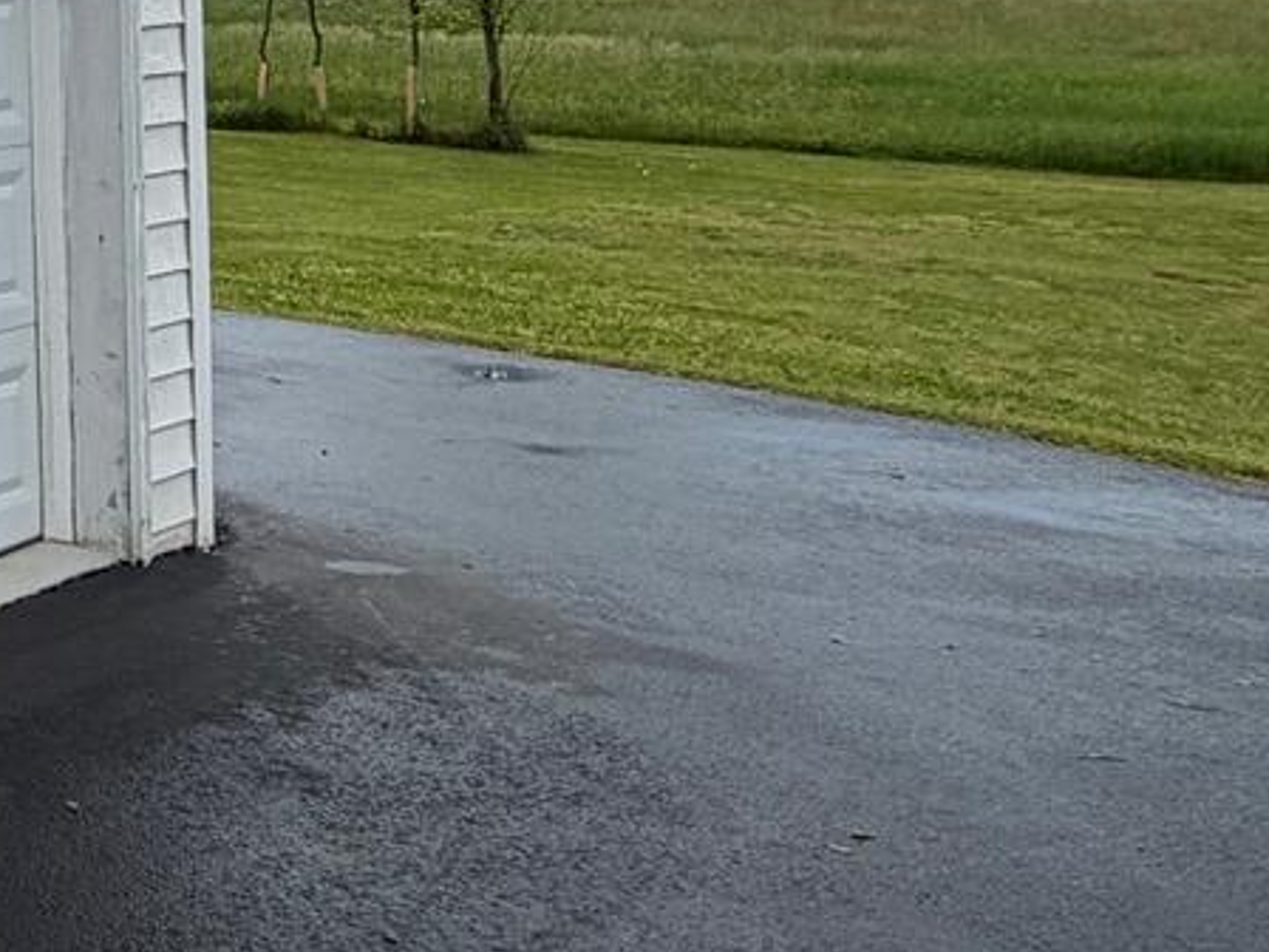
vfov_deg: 21.6
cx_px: -853
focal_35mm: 64
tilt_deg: +0.8
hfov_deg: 22.2
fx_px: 2346
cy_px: -128
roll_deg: +2.5
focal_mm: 2.22
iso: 25
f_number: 2.2
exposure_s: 1/1259
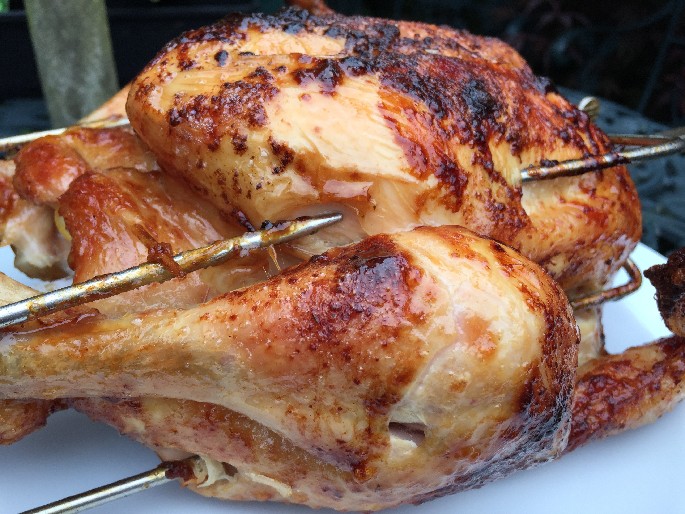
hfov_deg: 61.7
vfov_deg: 48.2
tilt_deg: -32.3
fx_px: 574
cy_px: 257
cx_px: 342
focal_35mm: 29
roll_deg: -3.1
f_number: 2.2
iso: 32
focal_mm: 4.15
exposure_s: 1/50
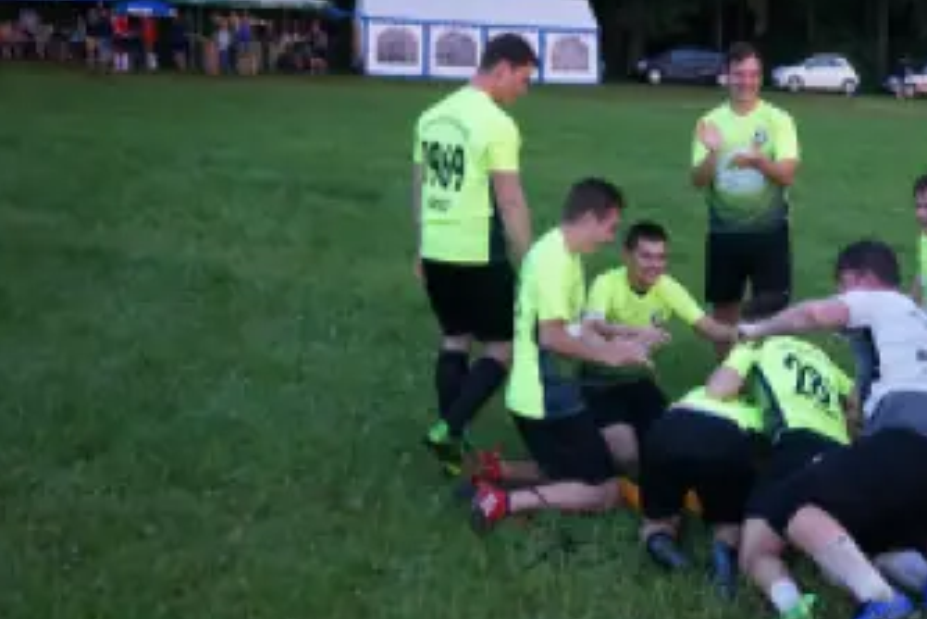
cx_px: 792
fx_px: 1340
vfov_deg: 26.0
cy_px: 297
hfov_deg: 36.3
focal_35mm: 52
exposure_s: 1/160
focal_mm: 29
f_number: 3.5
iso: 2500
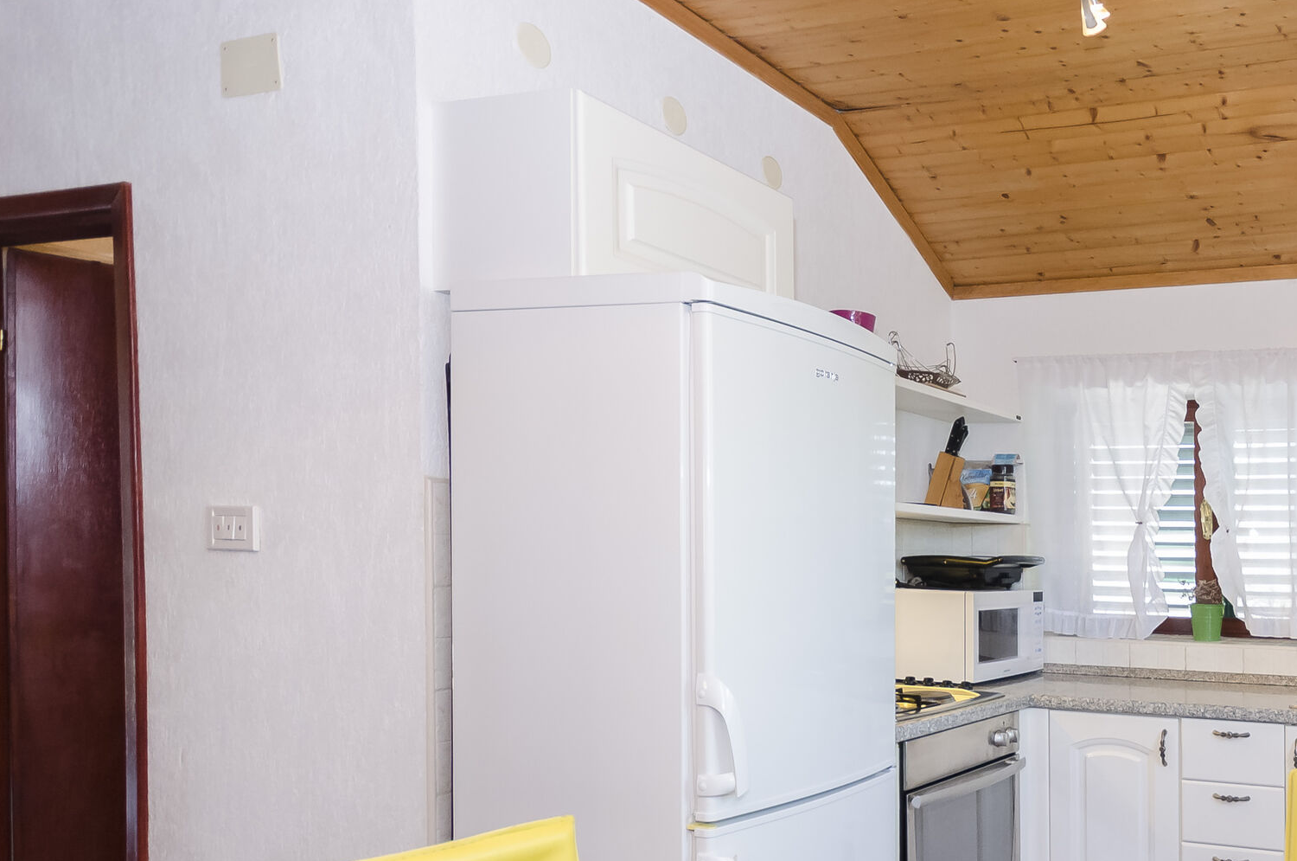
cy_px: 608
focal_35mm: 28
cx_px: 1170
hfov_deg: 56.5
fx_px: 1007
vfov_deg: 45.2
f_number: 4
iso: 800
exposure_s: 1/60
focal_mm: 10
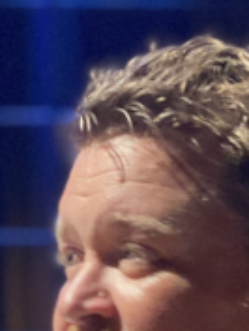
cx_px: -116
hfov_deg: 9.8
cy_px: 445
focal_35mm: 147
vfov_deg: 12.9
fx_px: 1408
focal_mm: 4.25
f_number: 1.8
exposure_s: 1/25
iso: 500
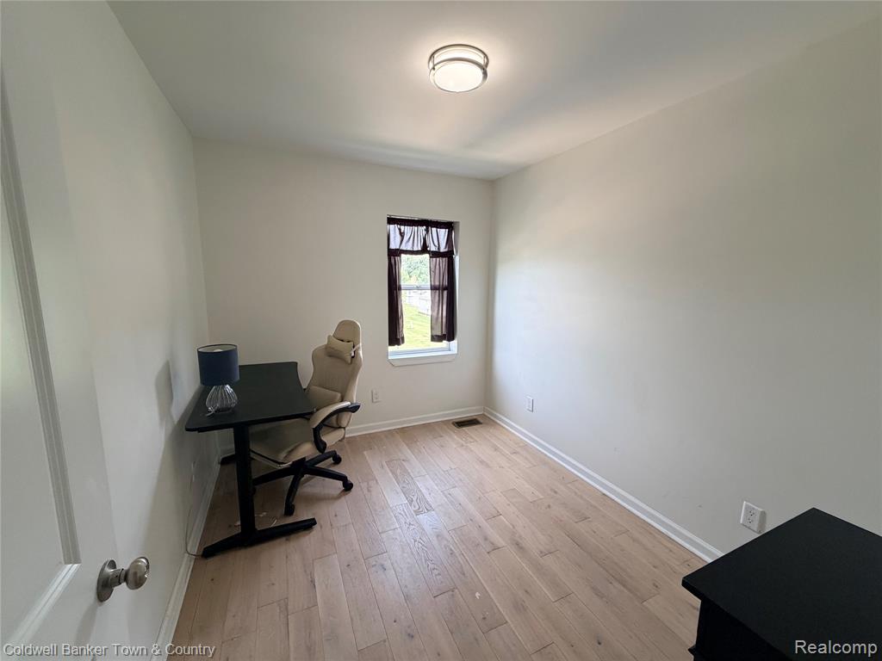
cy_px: 330
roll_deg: -0.3
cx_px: 441
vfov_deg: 85.7
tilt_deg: -8.9
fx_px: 357
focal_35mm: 14
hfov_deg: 102.1
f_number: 2.2
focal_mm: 2.22
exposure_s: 1/120
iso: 250
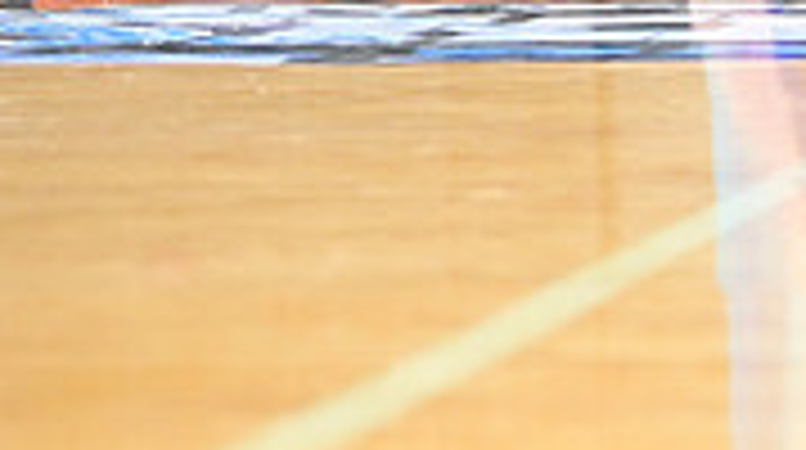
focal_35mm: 289
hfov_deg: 7.4
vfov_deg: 4.1
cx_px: 1189
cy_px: -328
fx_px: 6166
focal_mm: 85
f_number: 3.2
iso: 6400
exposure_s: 1/1000
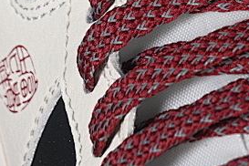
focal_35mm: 297
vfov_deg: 4.6
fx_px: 2054
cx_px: 156
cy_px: -143
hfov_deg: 6.9
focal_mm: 50
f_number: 7.1
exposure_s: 1/80
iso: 160
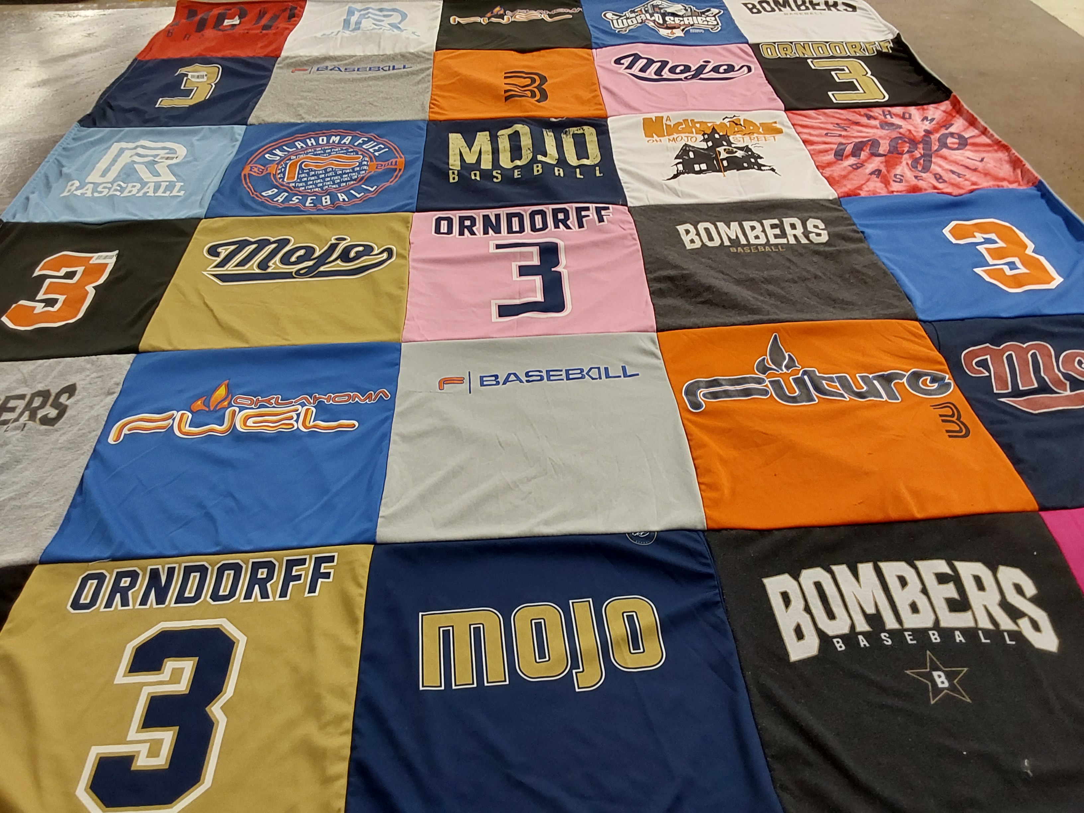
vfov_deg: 49.7
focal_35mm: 28
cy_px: 406
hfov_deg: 63.4
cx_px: 542
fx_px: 877
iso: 100
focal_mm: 2.91
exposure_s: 1/60
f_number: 1.9
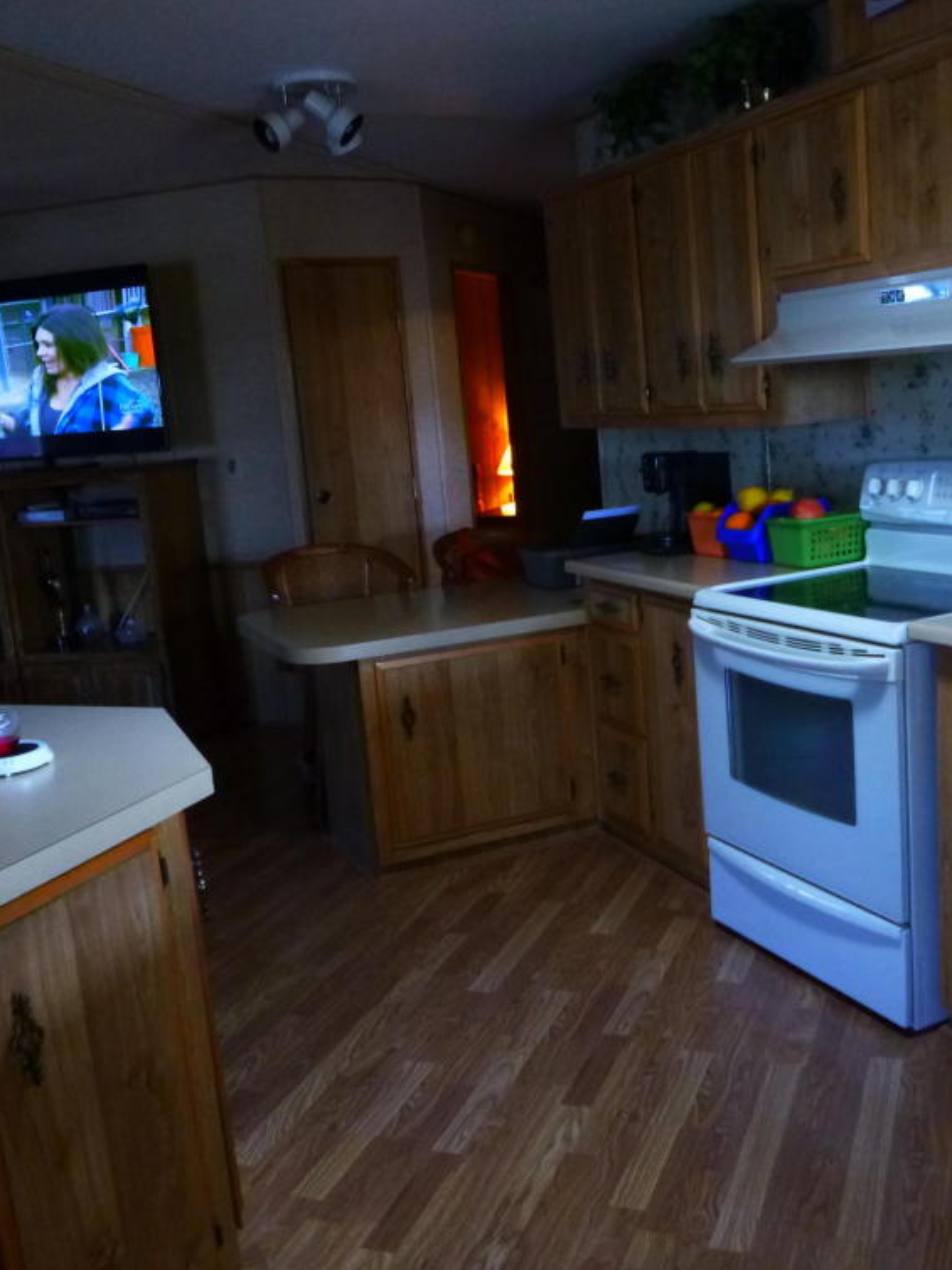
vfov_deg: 53.9
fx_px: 1246
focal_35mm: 34
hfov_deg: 41.5
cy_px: 626
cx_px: 590
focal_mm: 4.5
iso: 400
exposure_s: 1/8
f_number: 3.9
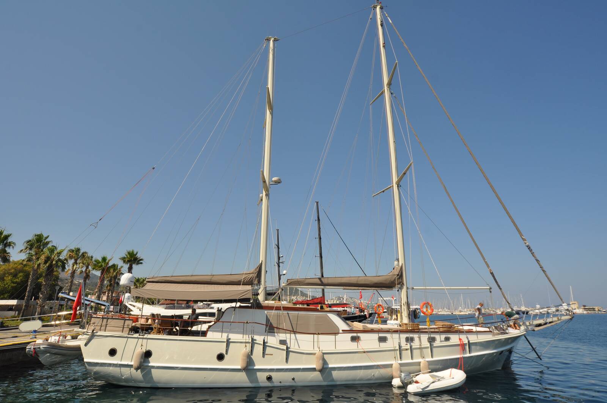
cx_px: 304
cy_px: 202
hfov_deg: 85.5
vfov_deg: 63.1
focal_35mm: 20
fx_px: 328
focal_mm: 13
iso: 200
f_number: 10
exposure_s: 1/400
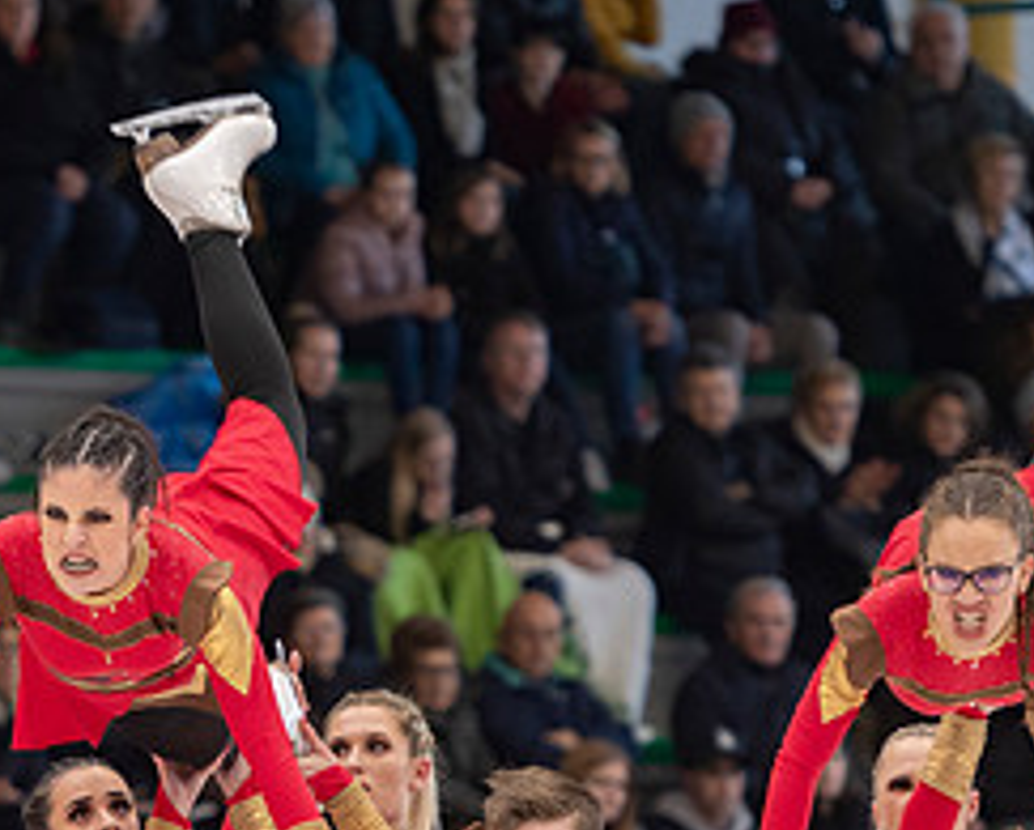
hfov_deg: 4.0
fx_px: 14921
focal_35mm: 487
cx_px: 85
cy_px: 675
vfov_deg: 3.2
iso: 800
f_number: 3.2
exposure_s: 1/200
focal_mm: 145
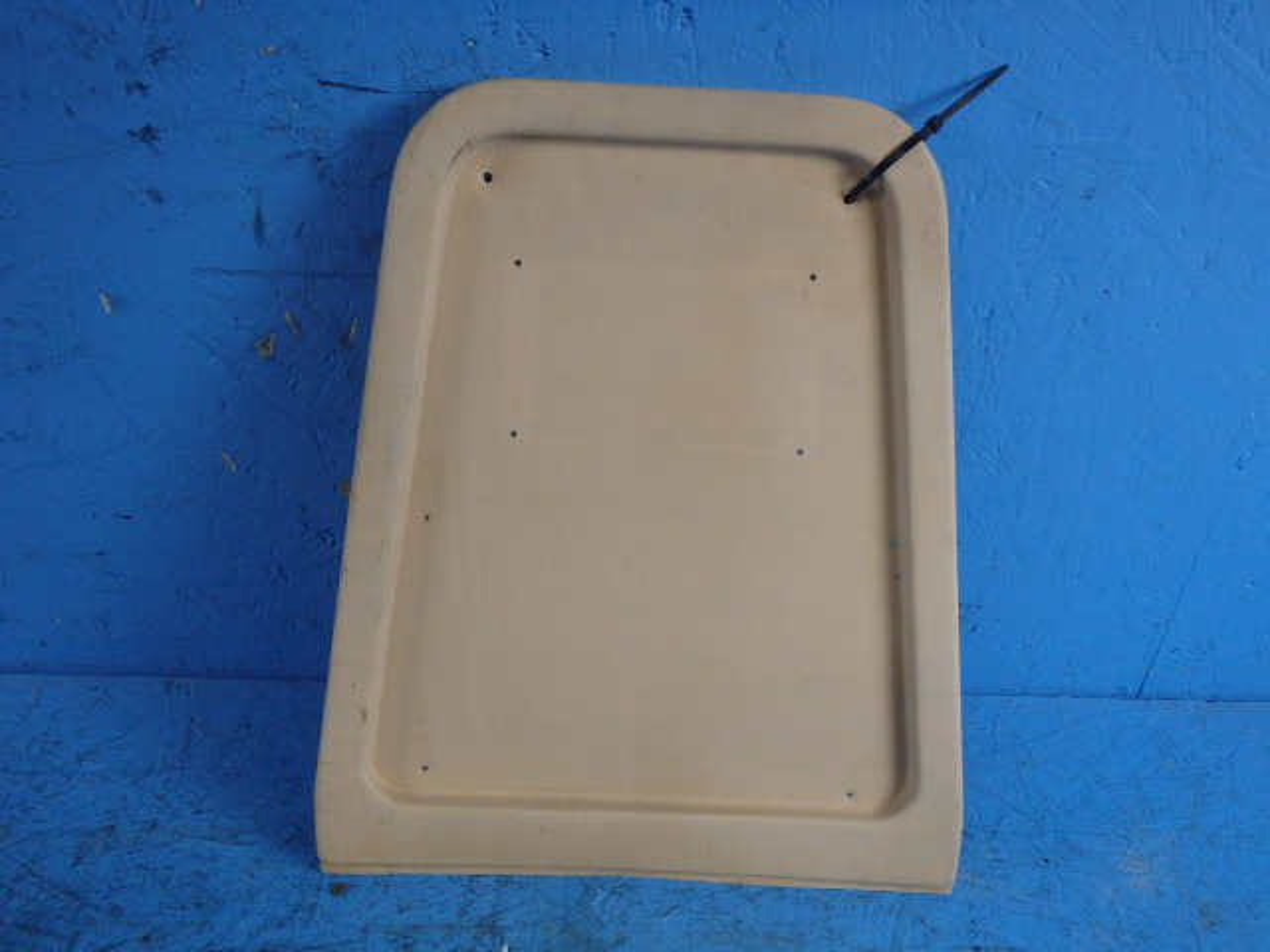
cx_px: 635
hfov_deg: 63.4
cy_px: 476
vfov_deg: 49.7
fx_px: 1027
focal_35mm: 28
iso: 200
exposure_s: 1/50
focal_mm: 5
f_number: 3.9
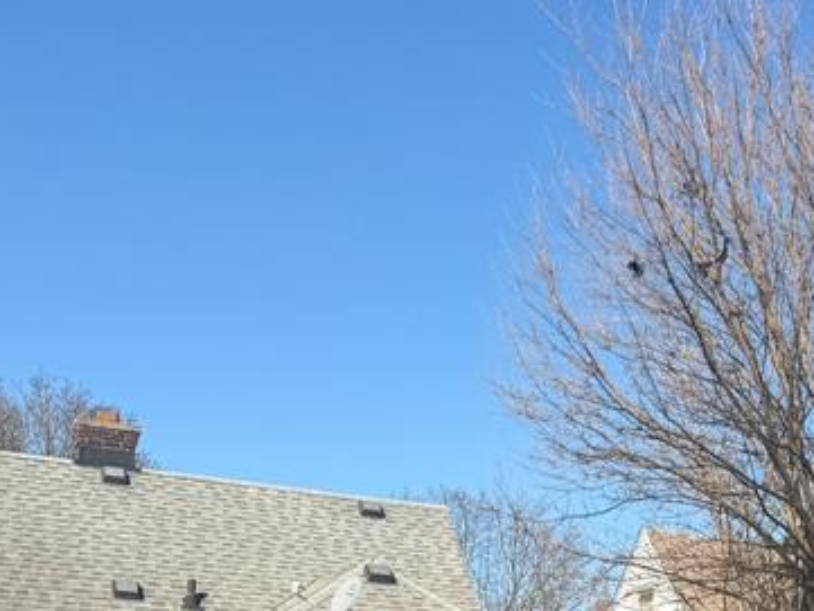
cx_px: 782
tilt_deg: -0.3
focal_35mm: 68
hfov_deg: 27.2
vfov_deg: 19.6
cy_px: 830
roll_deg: -2.4
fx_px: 1600
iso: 80
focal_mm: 6.76
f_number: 1.78
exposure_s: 1/2801
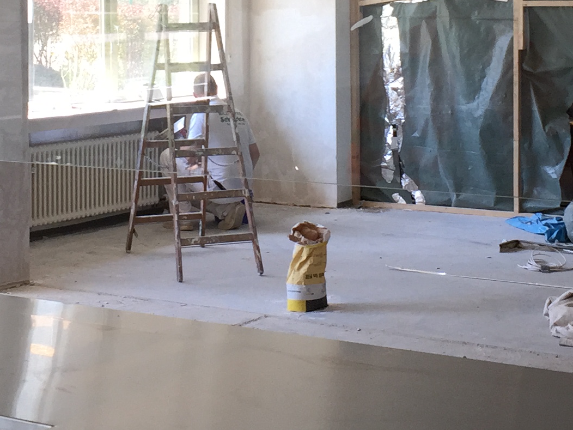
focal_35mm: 90
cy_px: 26
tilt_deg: +0.9
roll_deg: +0.5
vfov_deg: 16.2
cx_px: 270
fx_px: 1490
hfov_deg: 21.8
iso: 50
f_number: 2.2
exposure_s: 1/120
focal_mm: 4.15
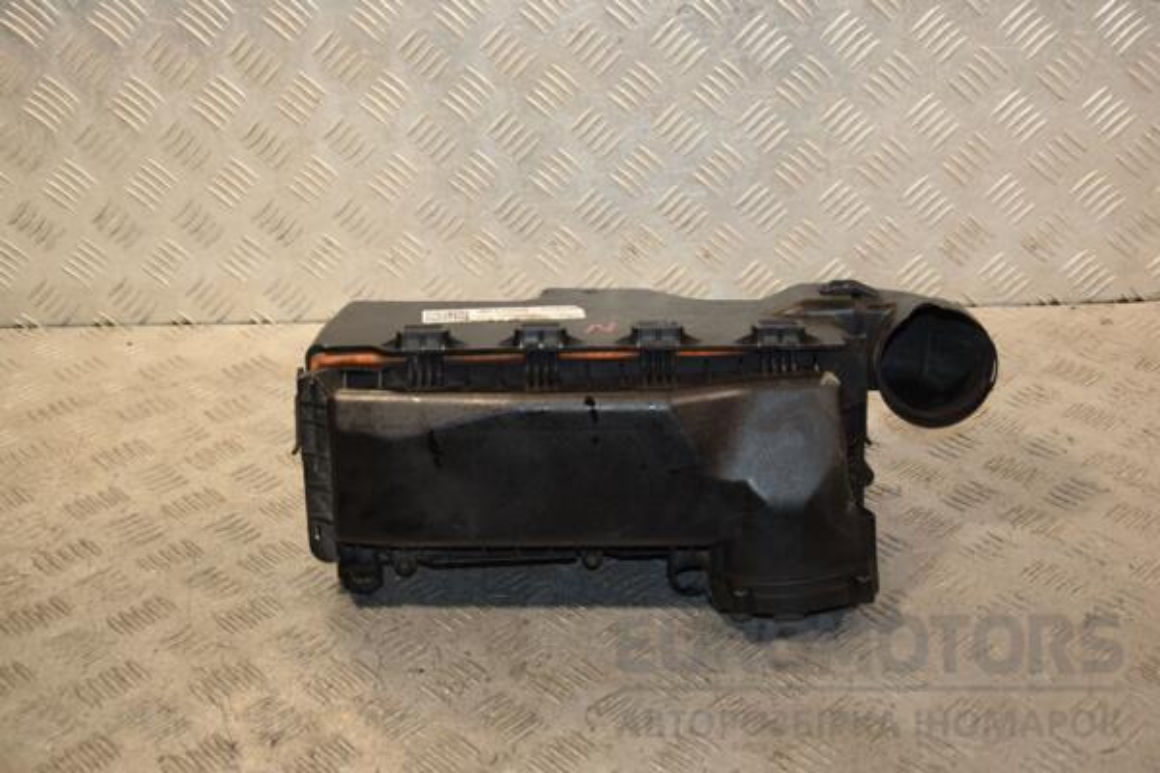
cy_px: 386
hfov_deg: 37.9
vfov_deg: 25.8
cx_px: 580
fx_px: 1692
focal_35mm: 52
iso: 800
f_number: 5
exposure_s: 1/200
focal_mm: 35
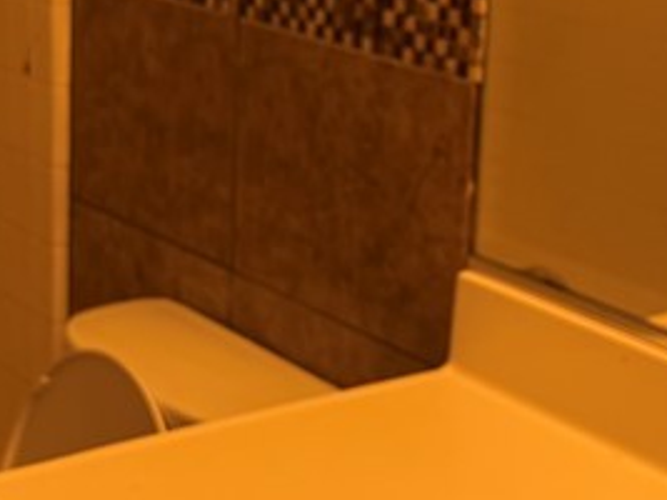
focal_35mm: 92
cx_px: 225
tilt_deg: -13.4
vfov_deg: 16.0
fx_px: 1772
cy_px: 148
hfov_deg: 21.2
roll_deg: -0.9
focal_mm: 6.76
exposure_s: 1/60
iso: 125
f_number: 1.78
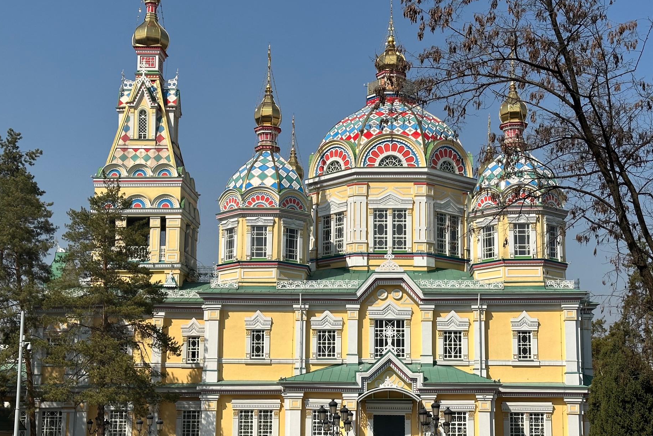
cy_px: 258
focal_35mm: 55
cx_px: 334
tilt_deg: +9.4
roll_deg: -0.3
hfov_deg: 36.2
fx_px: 998
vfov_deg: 24.6
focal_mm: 6.86
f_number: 1.78
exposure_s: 1/7634
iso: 64
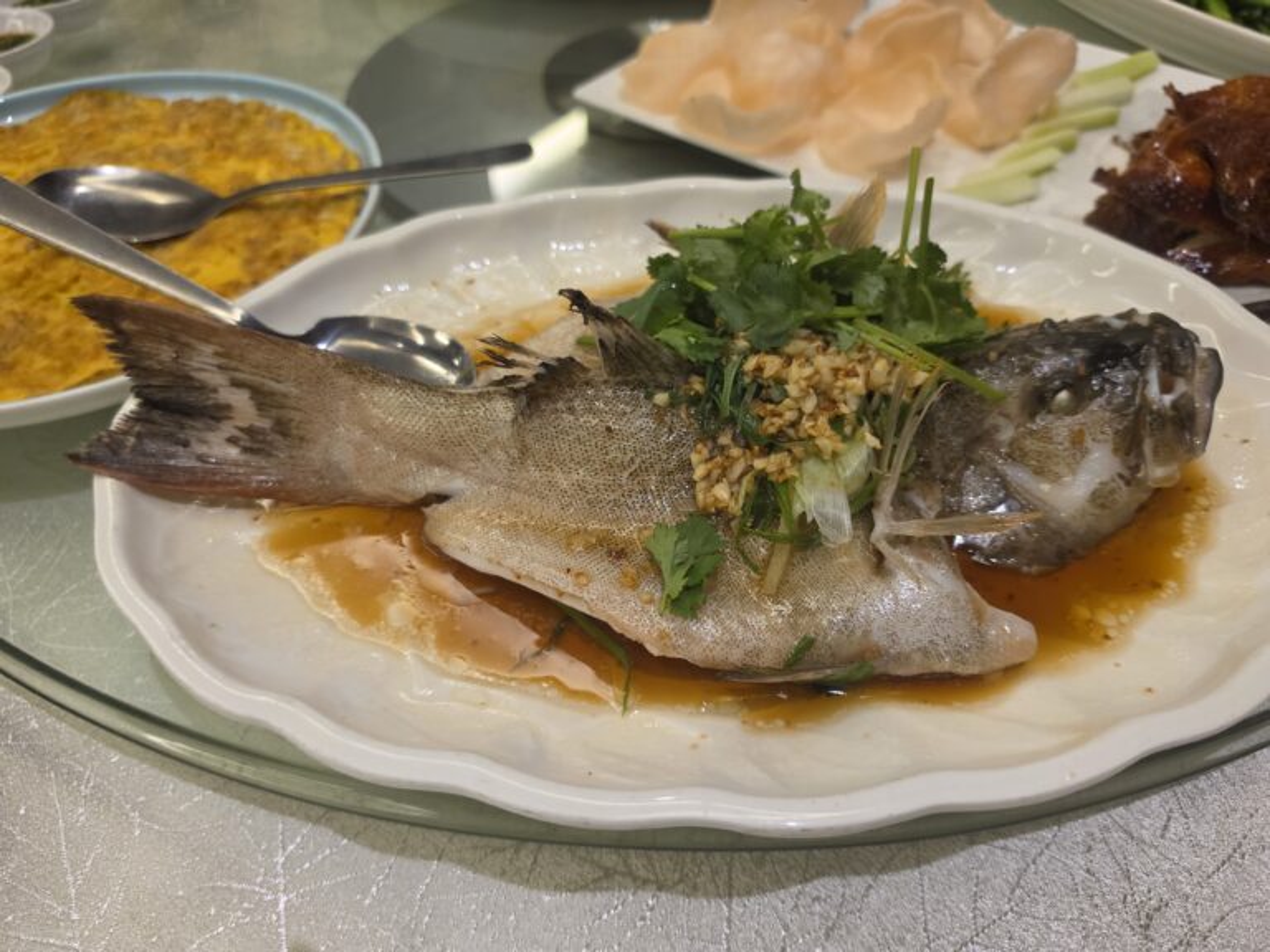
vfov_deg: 58.9
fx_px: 844
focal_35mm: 23
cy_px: 476
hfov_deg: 73.9
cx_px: 635
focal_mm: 6.5
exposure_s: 1/100
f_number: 1.4
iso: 250
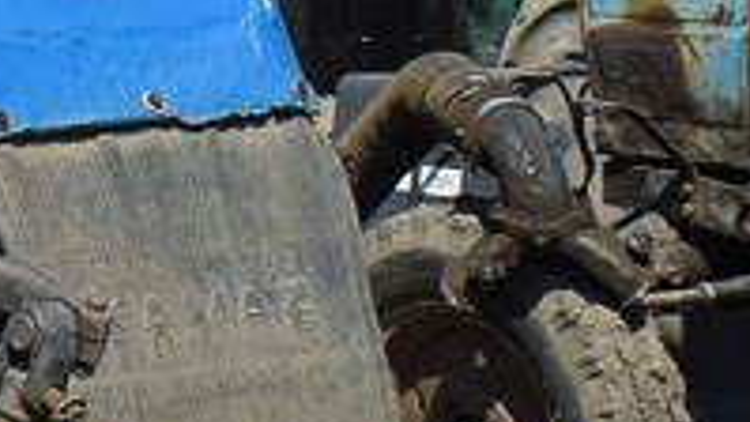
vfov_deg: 5.8
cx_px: -1296
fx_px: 4137
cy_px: -94
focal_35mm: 208
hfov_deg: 8.9
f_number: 7.1
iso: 200
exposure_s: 1/1000
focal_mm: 22
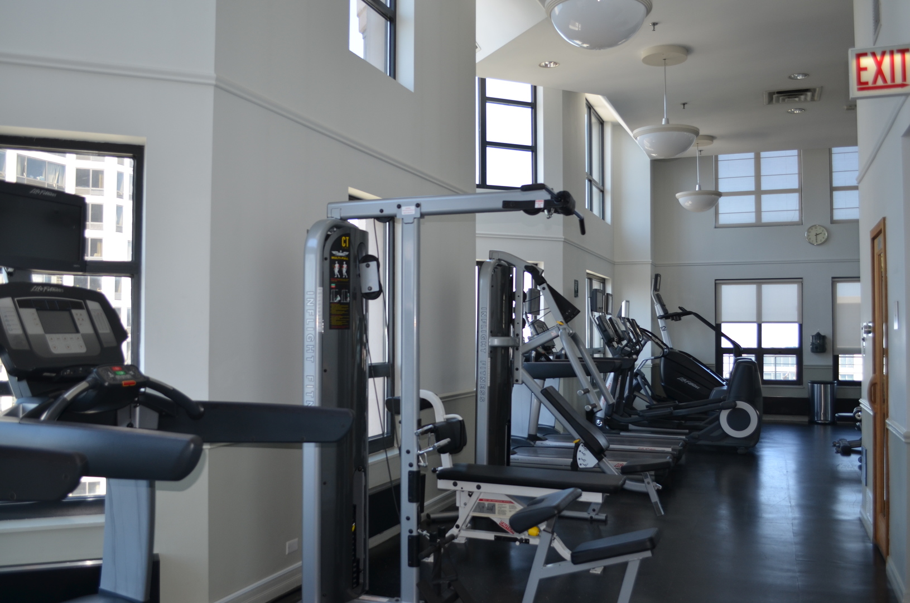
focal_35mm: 33
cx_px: 455
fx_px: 832
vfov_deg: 39.8
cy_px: 302
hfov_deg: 57.3
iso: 200
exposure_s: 1/200
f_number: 3.8
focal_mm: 22
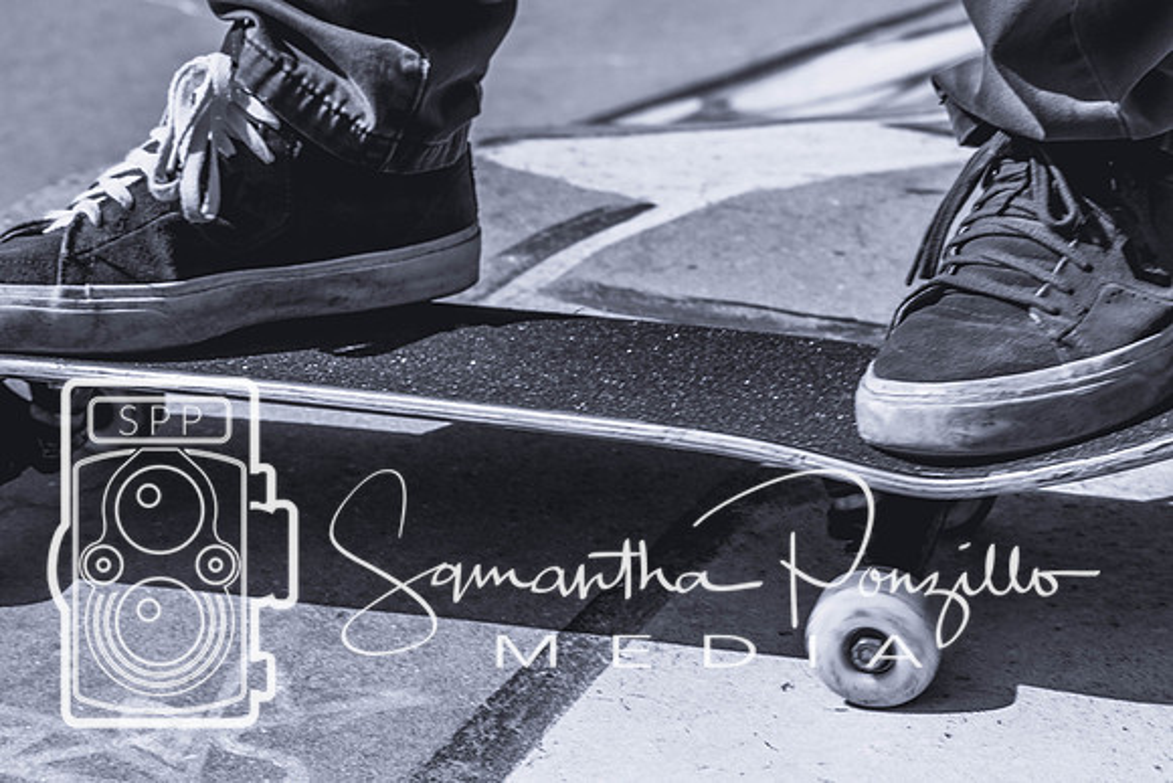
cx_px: 586
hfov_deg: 19.5
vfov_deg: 13.0
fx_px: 3422
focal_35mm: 105
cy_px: 392
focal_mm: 70
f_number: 8
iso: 200
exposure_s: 1/1250
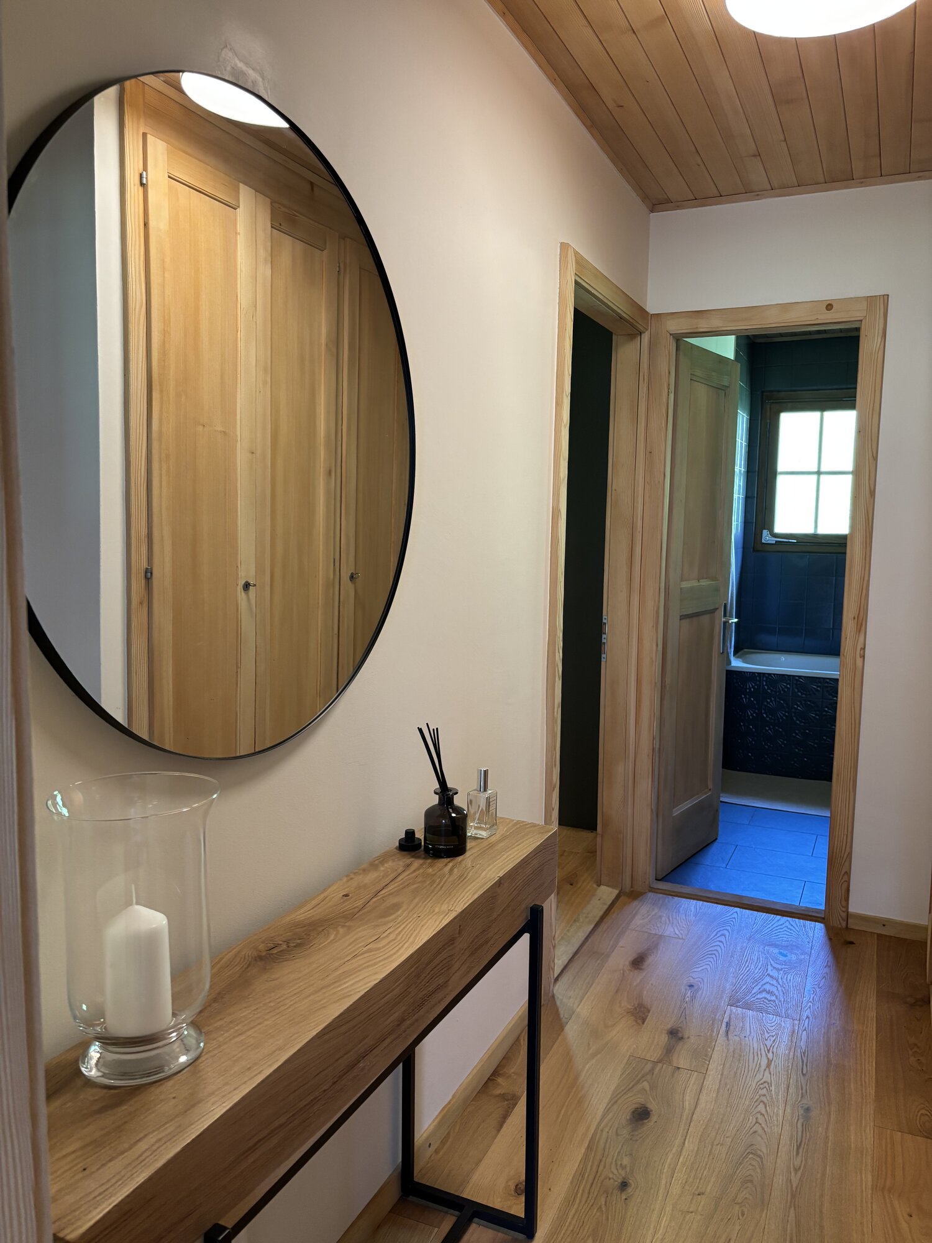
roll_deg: -0.4
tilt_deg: -7.1
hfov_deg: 53.1
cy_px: 622
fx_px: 933
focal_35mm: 26
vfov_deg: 67.3
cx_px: 466
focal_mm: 5.96
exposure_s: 1/50
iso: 160
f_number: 1.6
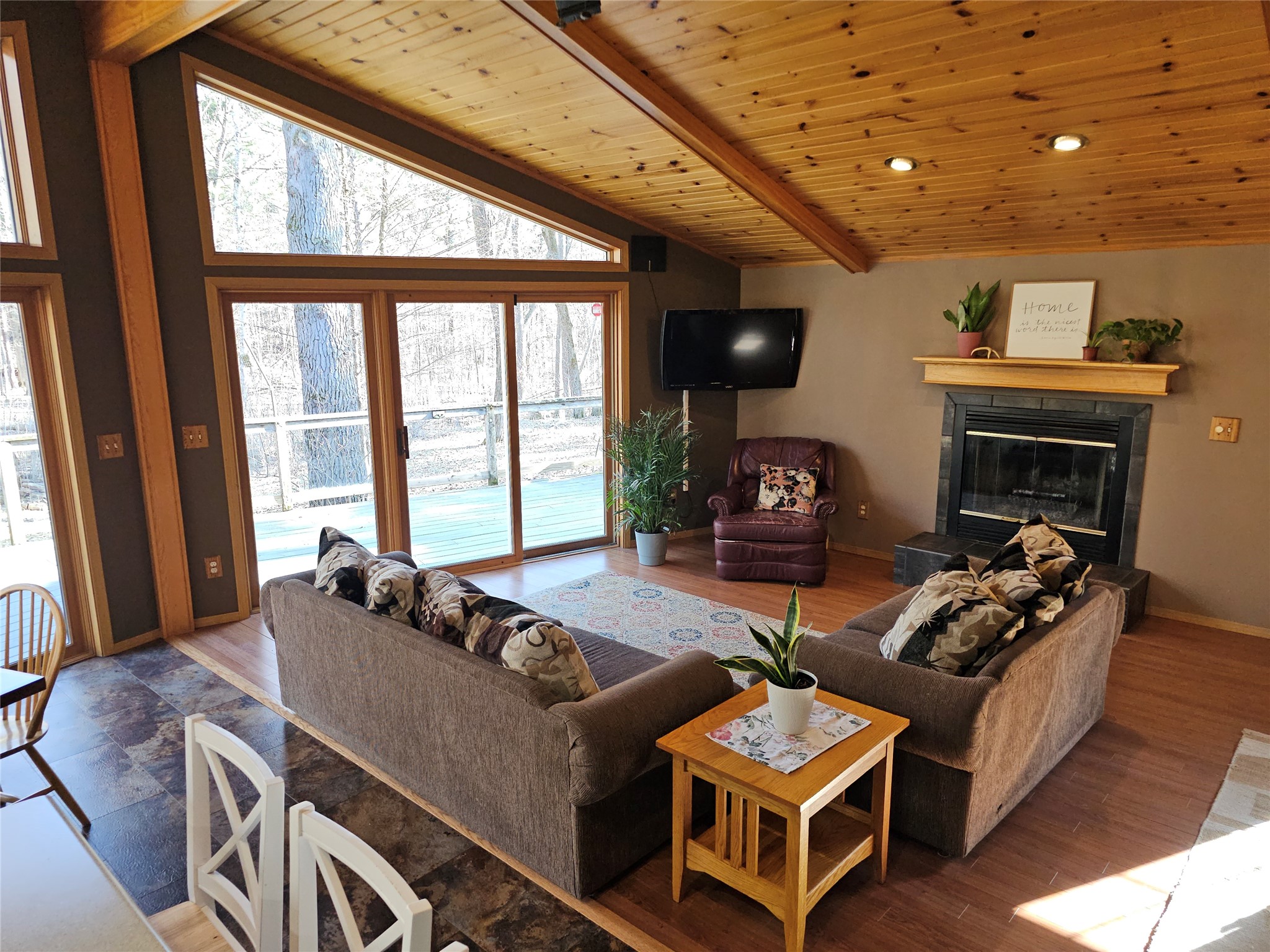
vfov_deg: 58.9
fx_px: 844
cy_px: 476
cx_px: 635
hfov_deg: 73.9
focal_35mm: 23
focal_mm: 6.3
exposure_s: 1/120
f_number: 1.7
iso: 200
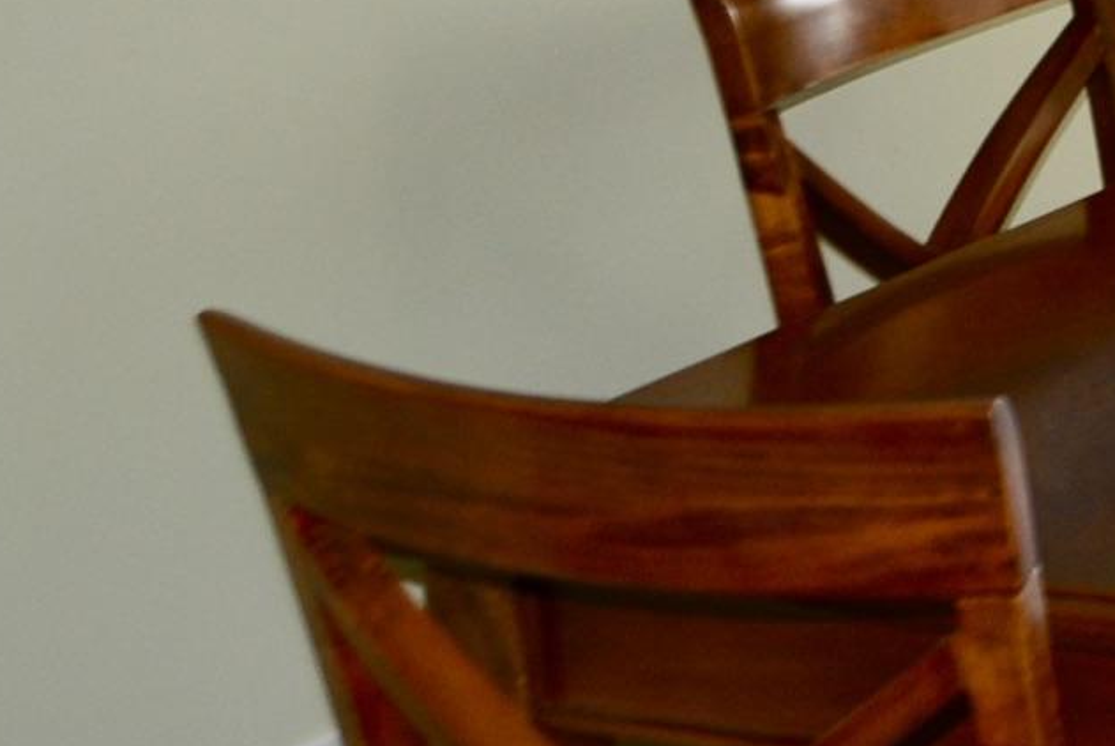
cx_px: 2223
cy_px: -83
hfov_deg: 13.7
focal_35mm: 128
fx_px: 3968
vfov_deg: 10.6
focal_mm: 18
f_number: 3.5
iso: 100
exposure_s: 1/160
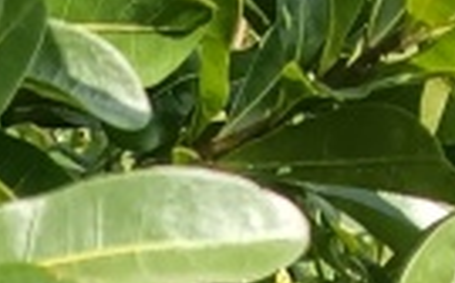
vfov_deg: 4.7
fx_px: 2811
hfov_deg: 8.5
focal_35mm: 227
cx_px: -613
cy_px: 1467
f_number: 1.8
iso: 100
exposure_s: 1/104
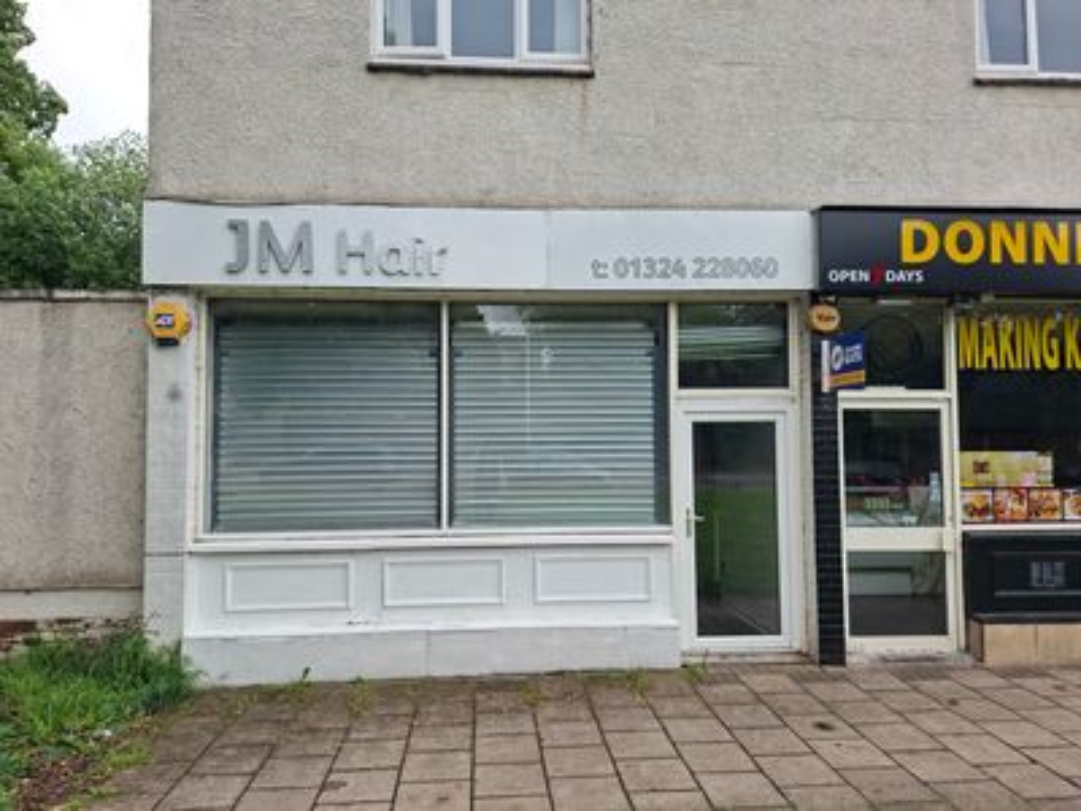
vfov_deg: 58.9
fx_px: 718
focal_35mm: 23
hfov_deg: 73.9
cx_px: 540
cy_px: 406
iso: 50
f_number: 1.8
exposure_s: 1/724
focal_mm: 5.54
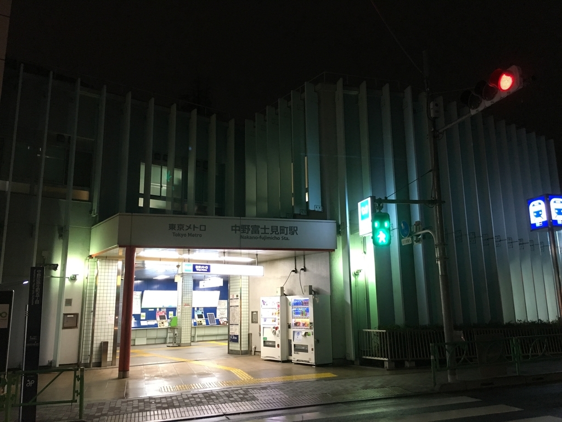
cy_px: 211
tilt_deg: +11.3
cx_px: 281
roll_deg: +0.6
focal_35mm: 29
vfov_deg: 48.2
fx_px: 471
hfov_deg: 61.7
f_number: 2.2
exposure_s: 1/30
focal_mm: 4.15
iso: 160
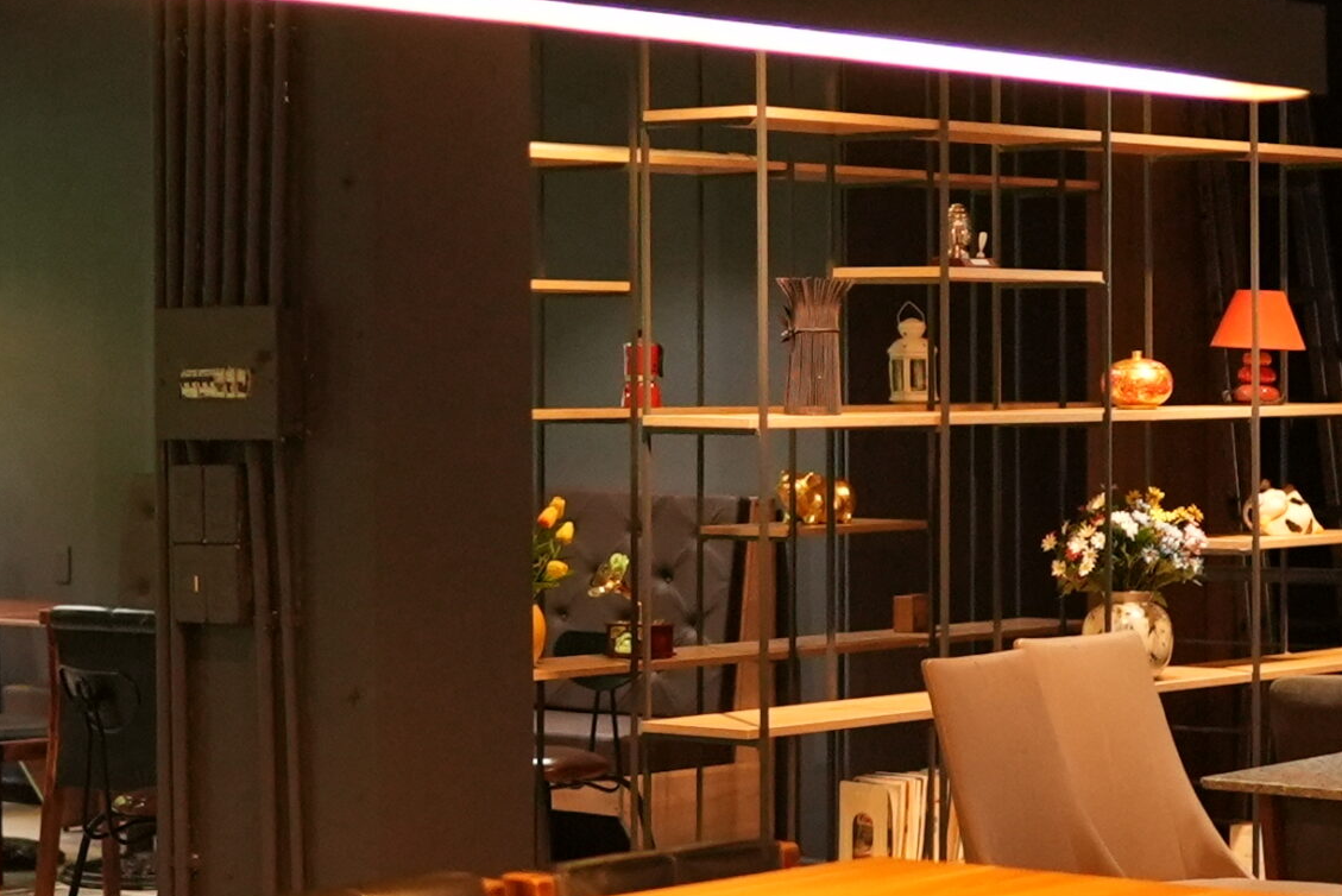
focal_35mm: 102
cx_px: 434
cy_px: 370
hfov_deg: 19.9
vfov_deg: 13.4
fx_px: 3804
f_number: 1.4
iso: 5000
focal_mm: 30
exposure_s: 1/640
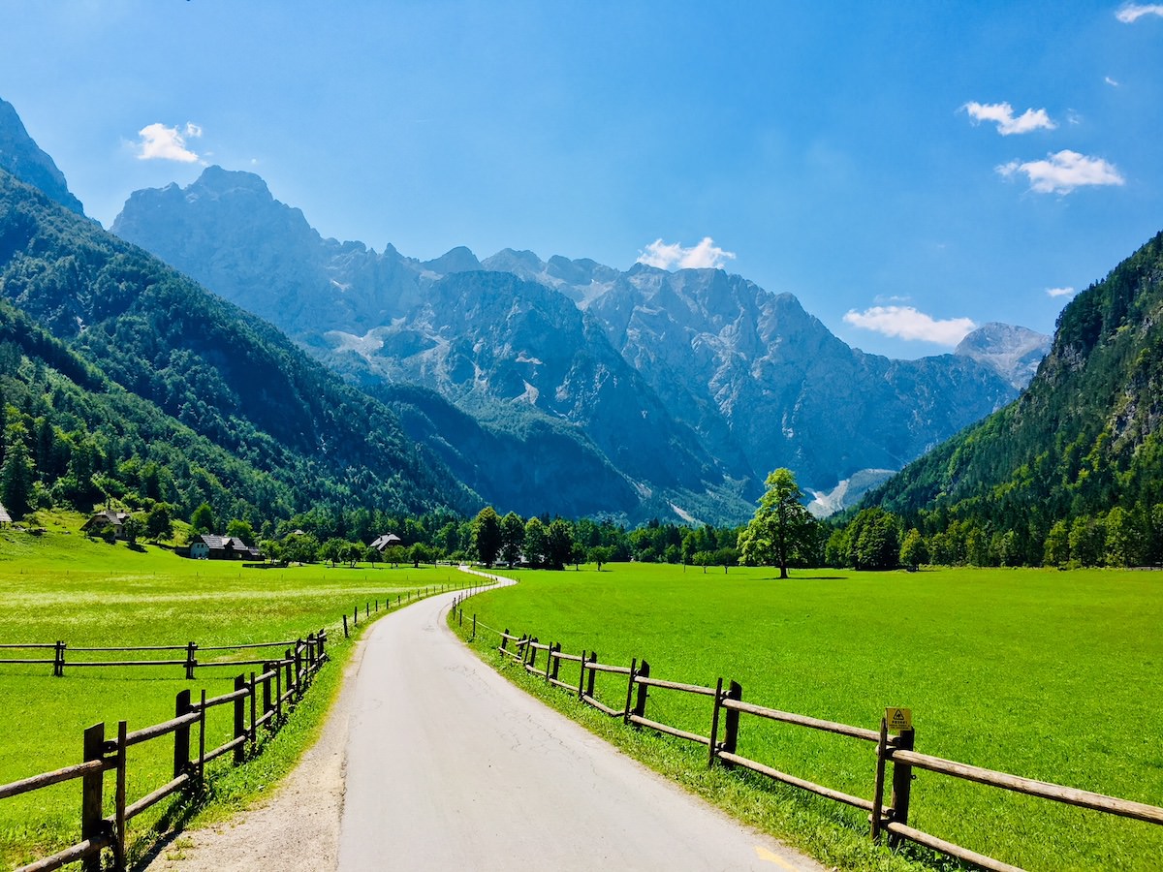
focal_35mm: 29
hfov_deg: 61.7
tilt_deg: +7.8
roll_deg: -0.6
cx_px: 582
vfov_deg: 48.2
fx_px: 974
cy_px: 436
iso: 25
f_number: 2.2
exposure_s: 1/1832
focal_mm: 4.15
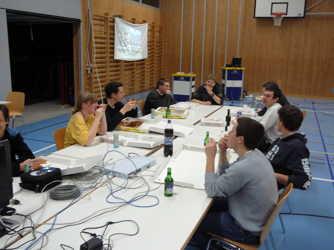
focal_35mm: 35
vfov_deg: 40.7
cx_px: 167
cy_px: 125
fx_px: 338
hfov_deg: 52.6
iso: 200
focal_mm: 5.2
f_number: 2.8
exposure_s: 1/15
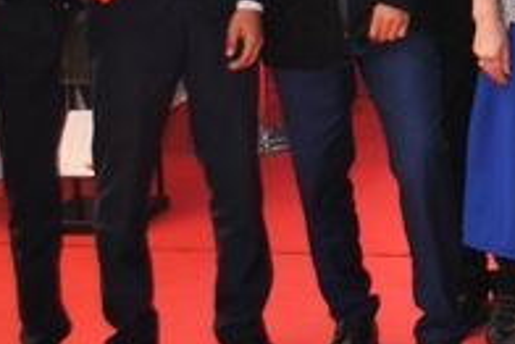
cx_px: 807
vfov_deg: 8.5
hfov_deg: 12.2
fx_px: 2276
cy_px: -147
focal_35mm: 159
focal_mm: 26
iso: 200
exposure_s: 1/80
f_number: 4.2
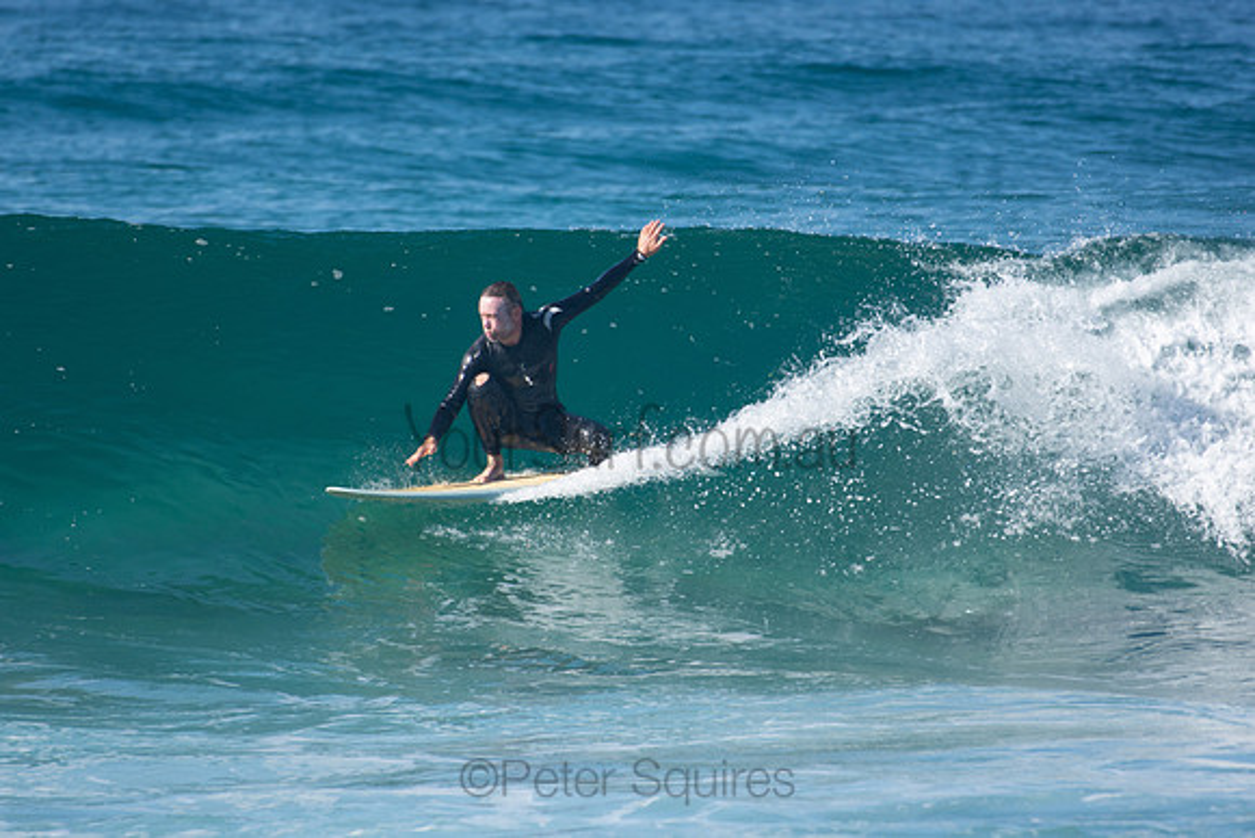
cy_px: 419
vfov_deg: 1.8
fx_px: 26151
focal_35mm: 750
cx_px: 628
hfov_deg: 2.7
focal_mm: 500
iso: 360
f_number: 5.6
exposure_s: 1/1600
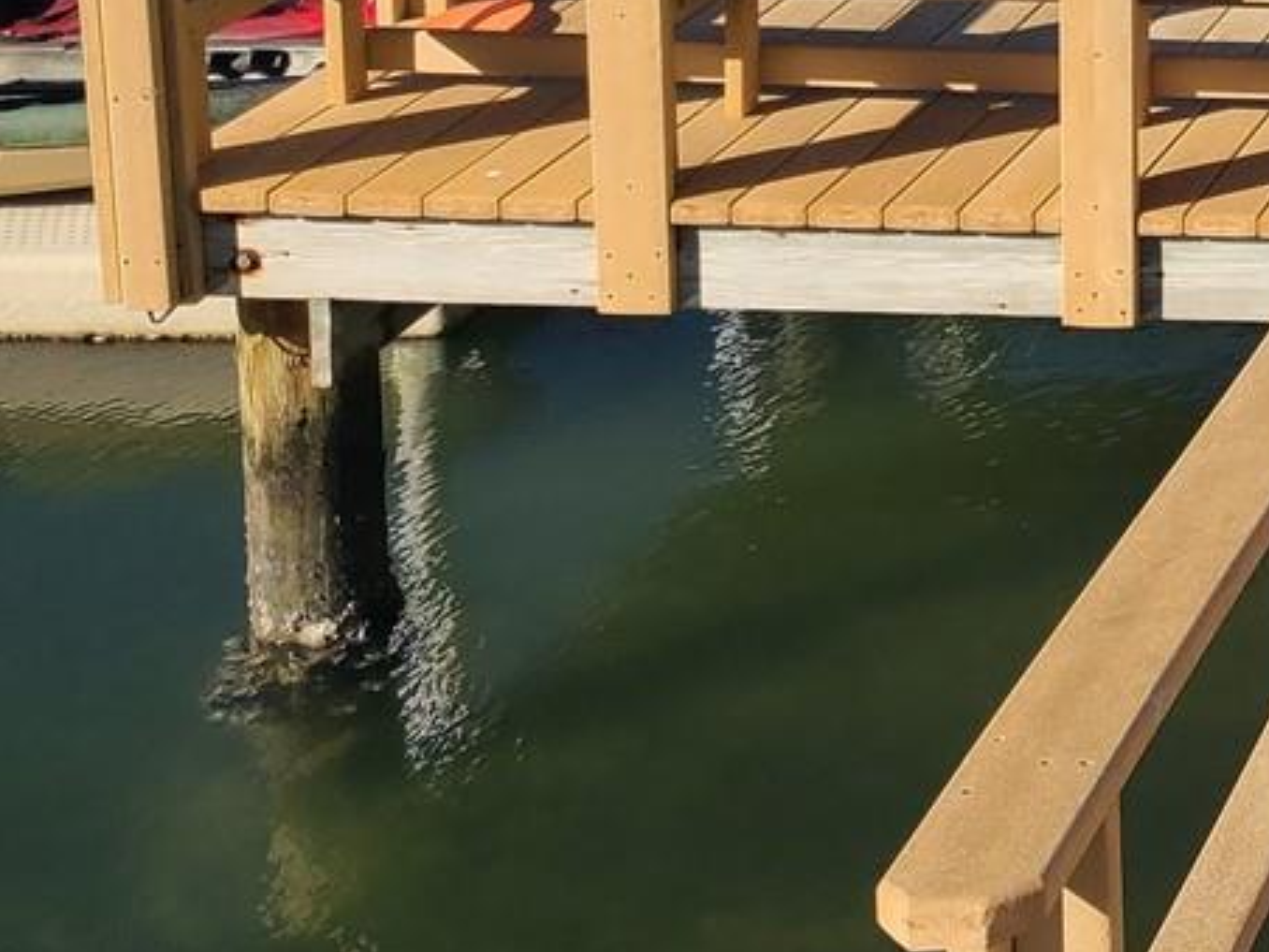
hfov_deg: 17.7
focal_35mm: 92
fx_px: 3373
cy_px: -542
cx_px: 2198
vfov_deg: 14.8
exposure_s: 1/2503
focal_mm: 5.4
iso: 40
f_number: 1.8
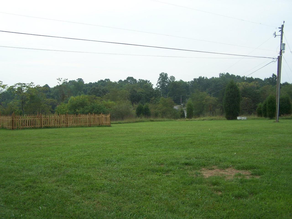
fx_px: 321
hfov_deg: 49.0
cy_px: 110
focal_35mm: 38
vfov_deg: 37.7
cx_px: 146
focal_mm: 6.3
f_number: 2.8
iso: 80
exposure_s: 1/750
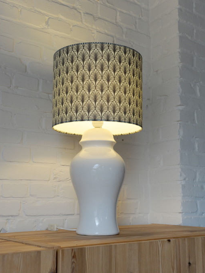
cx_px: 102
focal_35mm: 48
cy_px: 149
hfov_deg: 30.3
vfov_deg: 39.6
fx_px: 379
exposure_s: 1/160
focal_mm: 44
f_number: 5.6
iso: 1250
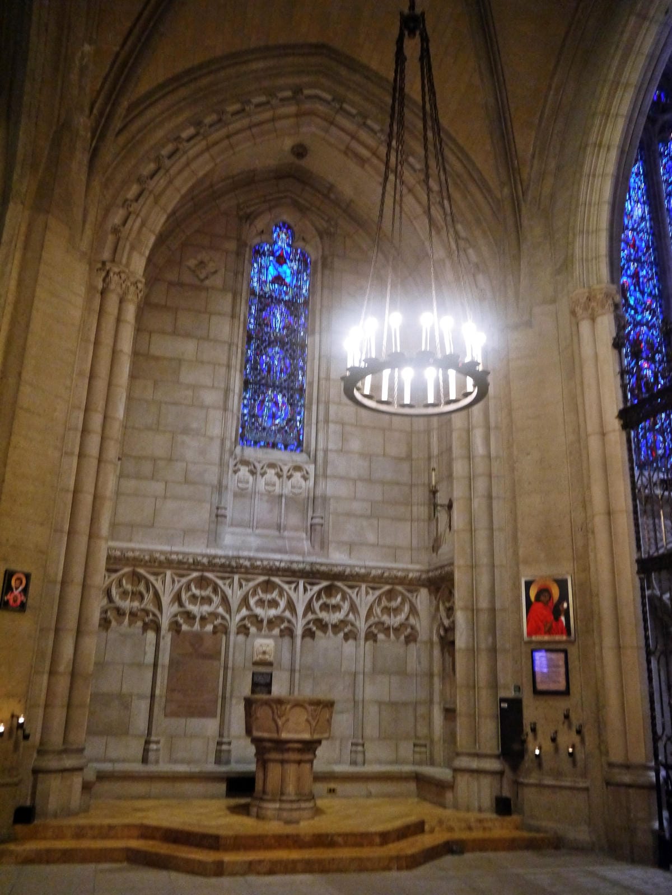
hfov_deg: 49.7
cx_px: 336
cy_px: 448
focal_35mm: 28
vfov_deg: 63.4
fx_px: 725
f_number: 3.5
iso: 1600
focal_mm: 14
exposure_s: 1/20
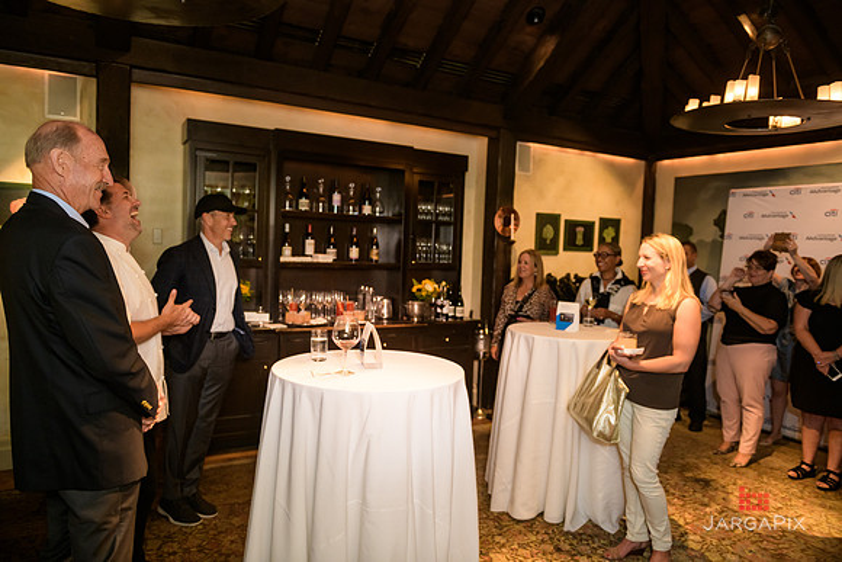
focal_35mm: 24
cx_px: 421
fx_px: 561
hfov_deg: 73.7
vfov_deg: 53.2
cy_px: 281
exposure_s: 1/125
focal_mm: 24
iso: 1250
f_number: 3.2
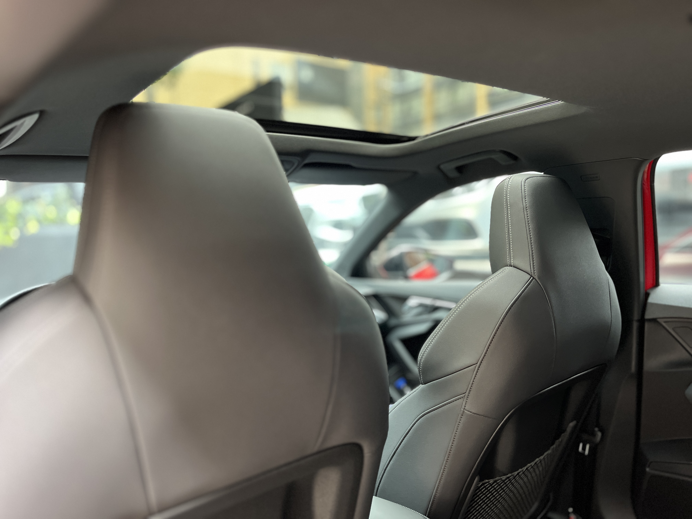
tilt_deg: -2.6
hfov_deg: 67.3
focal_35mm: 26
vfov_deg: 53.1
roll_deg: +1.4
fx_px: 520
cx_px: 346
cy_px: 260
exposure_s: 1/60
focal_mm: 5.1
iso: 320
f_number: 1.6
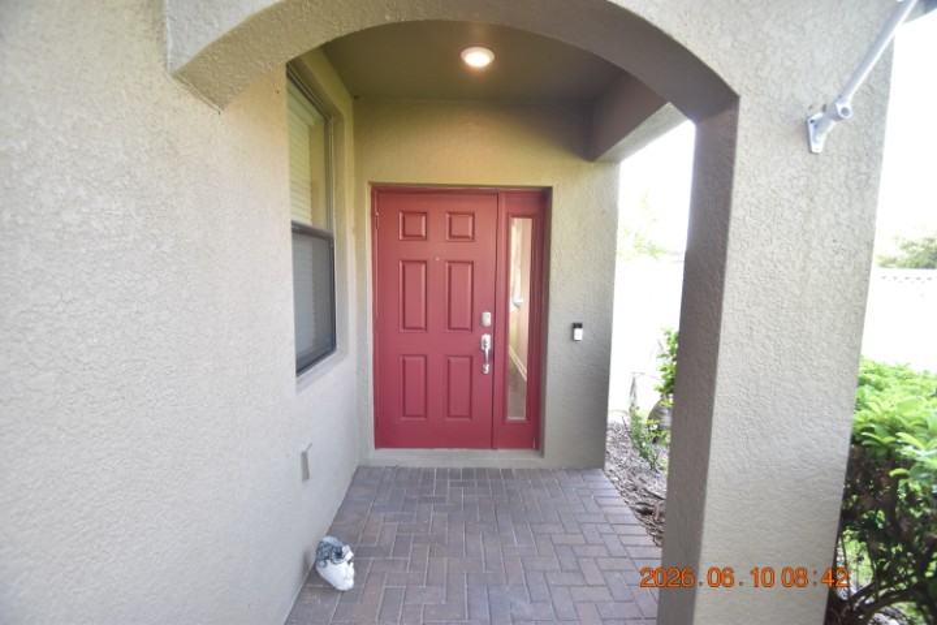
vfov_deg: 77.3
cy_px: 312
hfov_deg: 100.4
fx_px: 390
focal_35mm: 15
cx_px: 468
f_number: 3.5
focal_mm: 10
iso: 800
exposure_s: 1/180
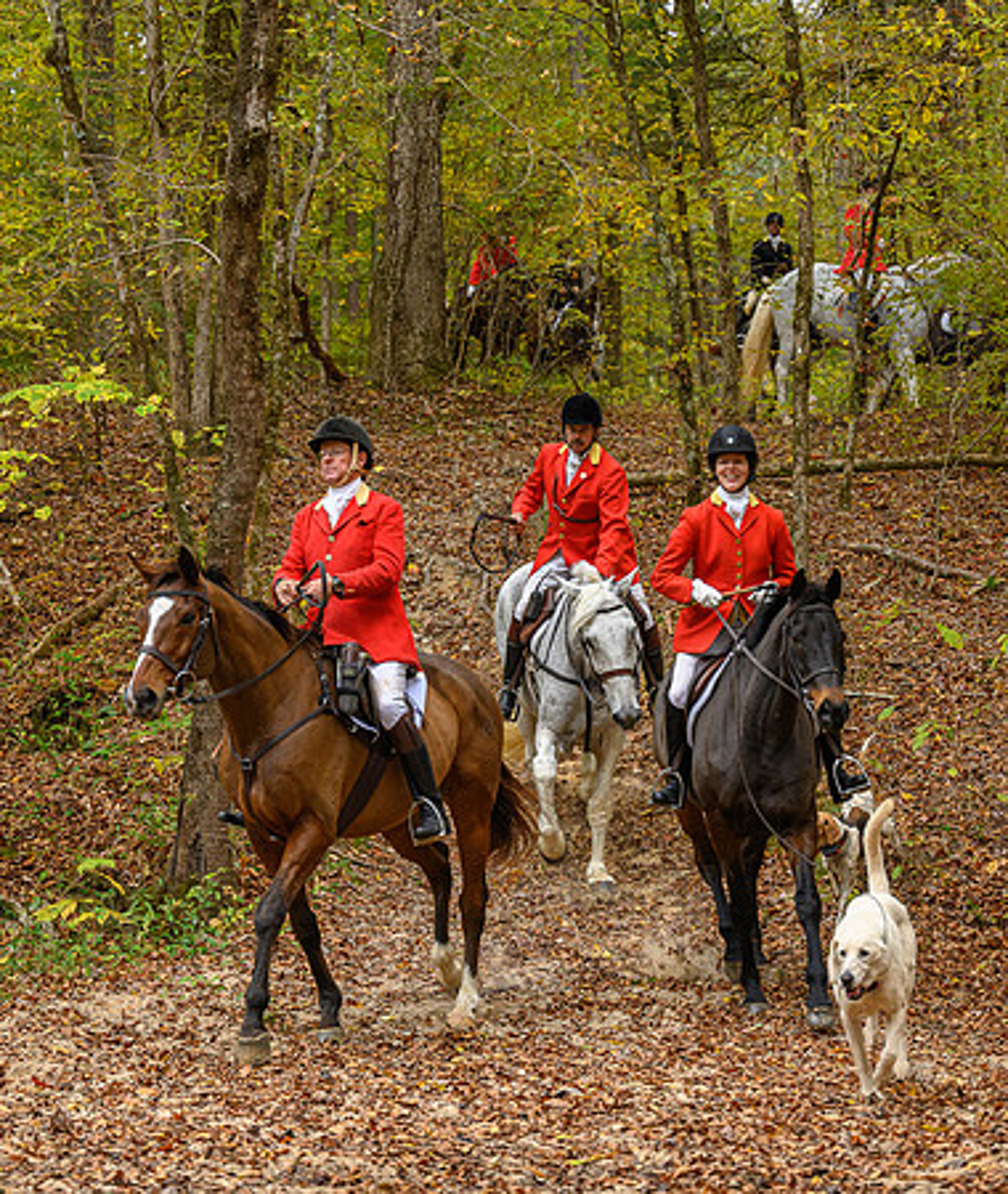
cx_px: 495
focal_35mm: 106
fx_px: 3810
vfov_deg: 17.8
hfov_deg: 15.1
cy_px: 602
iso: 1250
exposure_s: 1/400
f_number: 3.2
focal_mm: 76
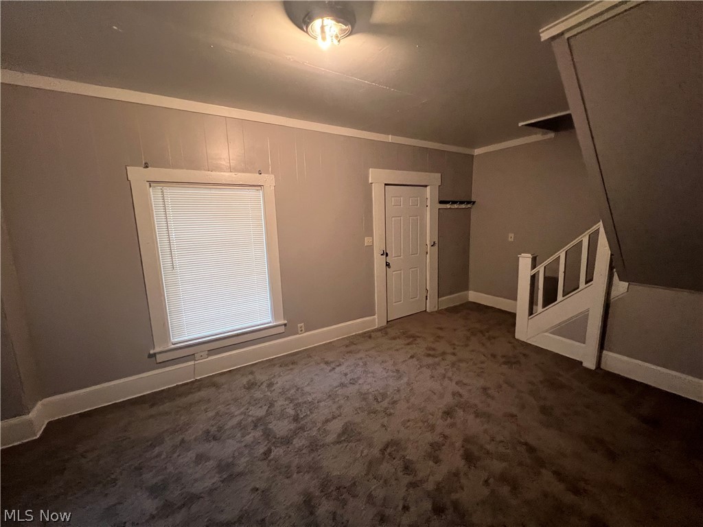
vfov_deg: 89.9
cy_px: 264
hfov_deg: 106.2
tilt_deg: -6.9
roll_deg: +1.9
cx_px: 352
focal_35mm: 13
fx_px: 264
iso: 500
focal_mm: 1.57
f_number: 1.8
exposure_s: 1/60
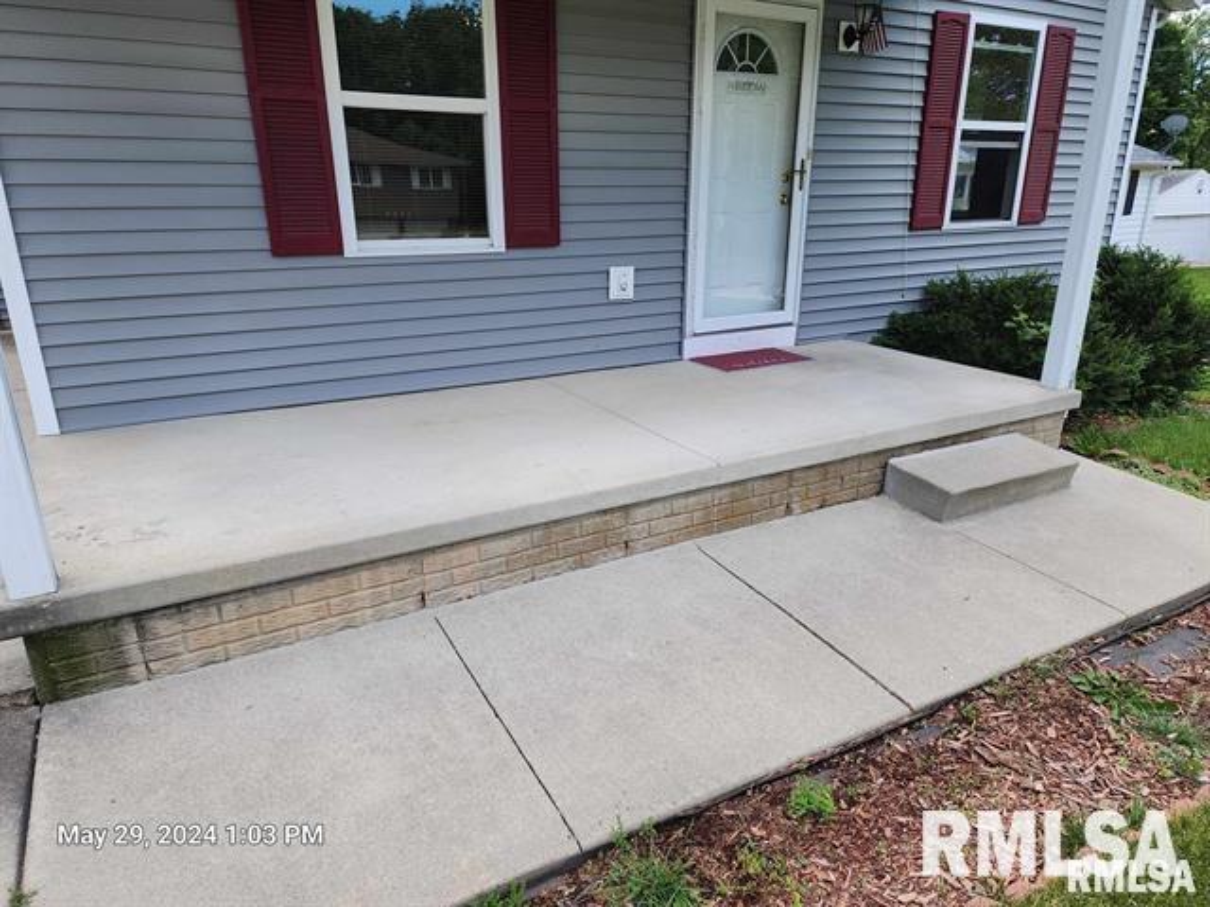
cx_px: 605
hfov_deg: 73.9
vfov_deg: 58.9
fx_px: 804
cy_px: 454
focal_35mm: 23
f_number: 1.8
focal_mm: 6.4
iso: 12
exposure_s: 1/285
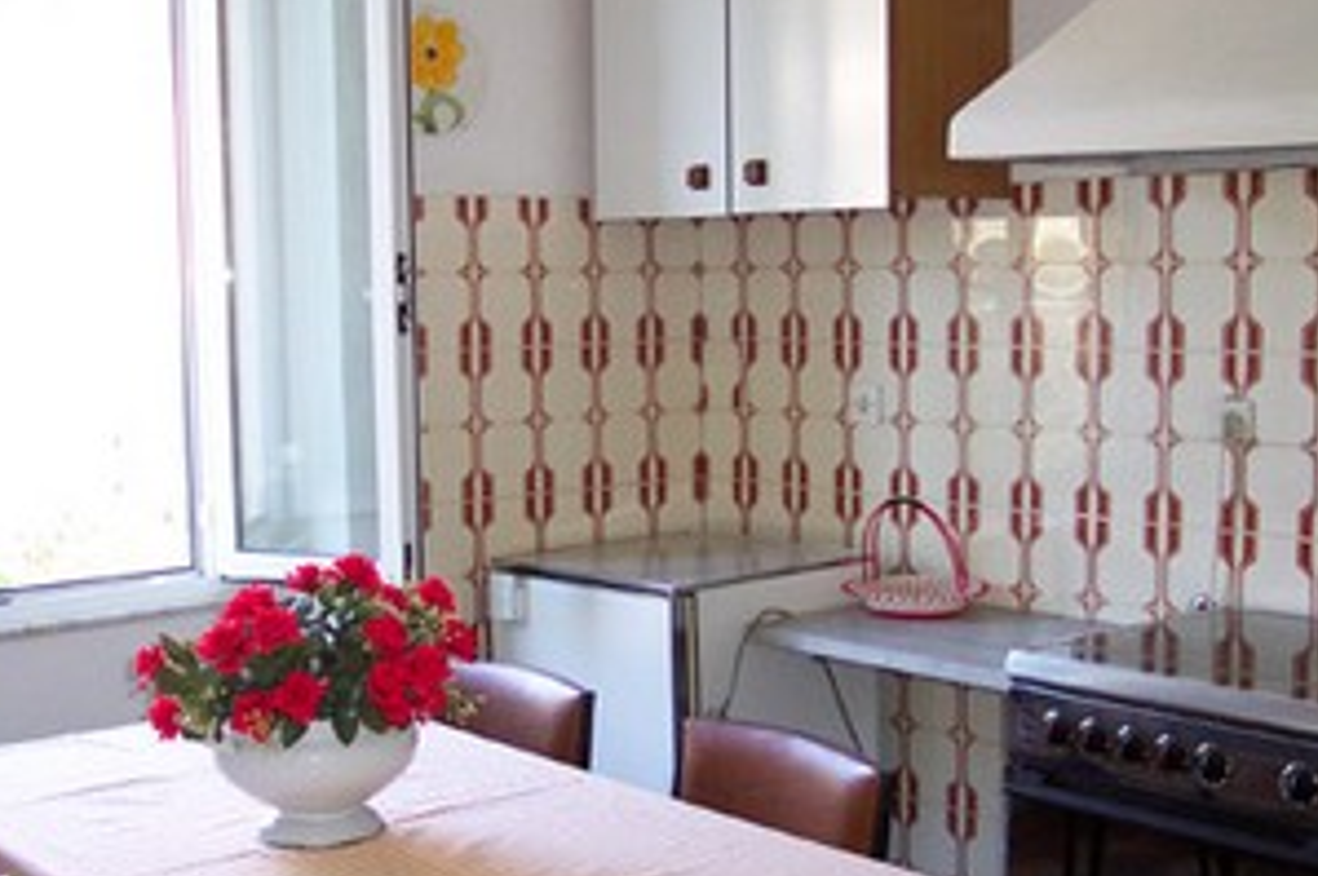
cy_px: 491
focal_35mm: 51
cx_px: 659
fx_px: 1865
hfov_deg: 38.9
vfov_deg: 26.4
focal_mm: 8
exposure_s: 1/45
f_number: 2.8
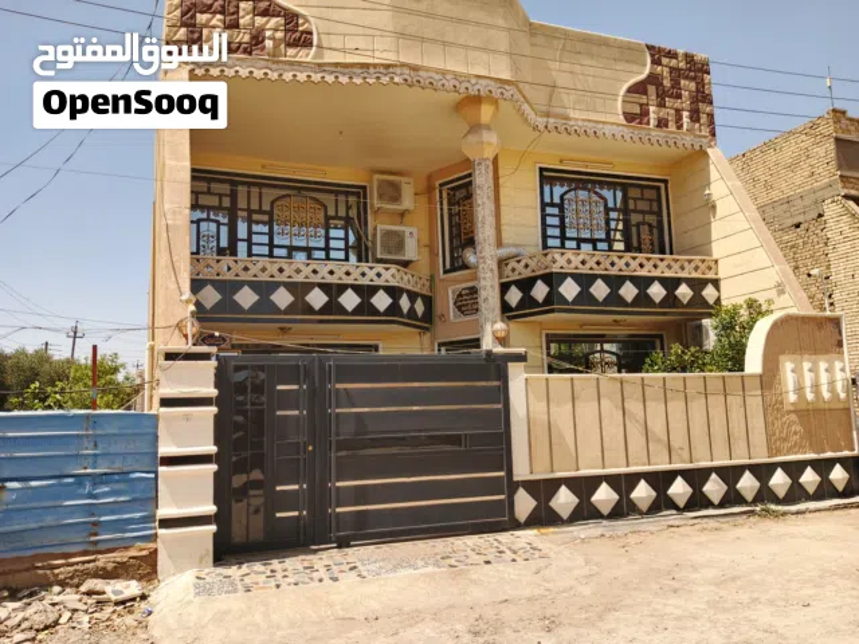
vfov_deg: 51.4
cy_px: 322
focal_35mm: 27
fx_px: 670
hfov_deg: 65.3
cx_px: 430
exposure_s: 1/392
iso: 50
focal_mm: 4.11
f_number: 1.6
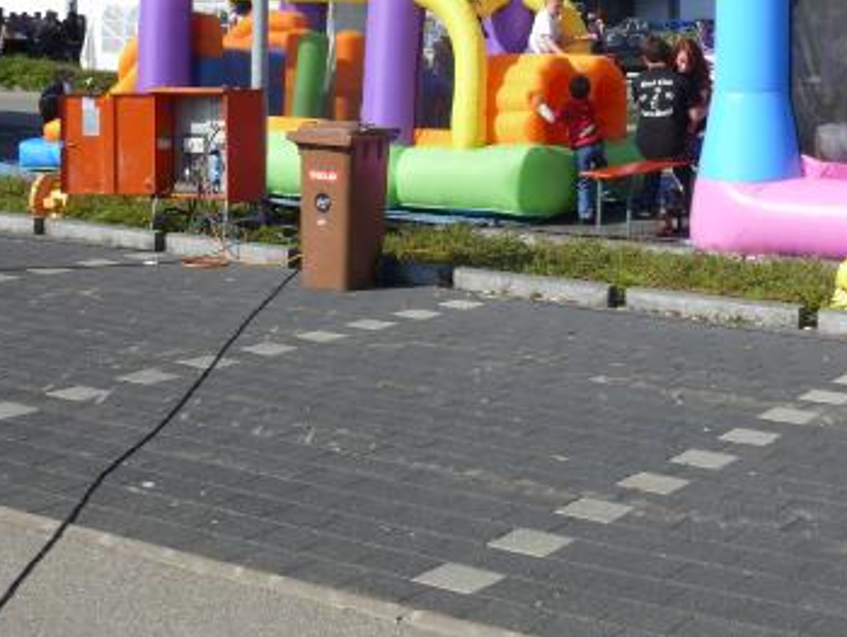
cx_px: 603
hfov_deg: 27.5
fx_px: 1714
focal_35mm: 70
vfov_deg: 20.8
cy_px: 132
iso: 100
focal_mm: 7.4
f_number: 5.6
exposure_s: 1/400
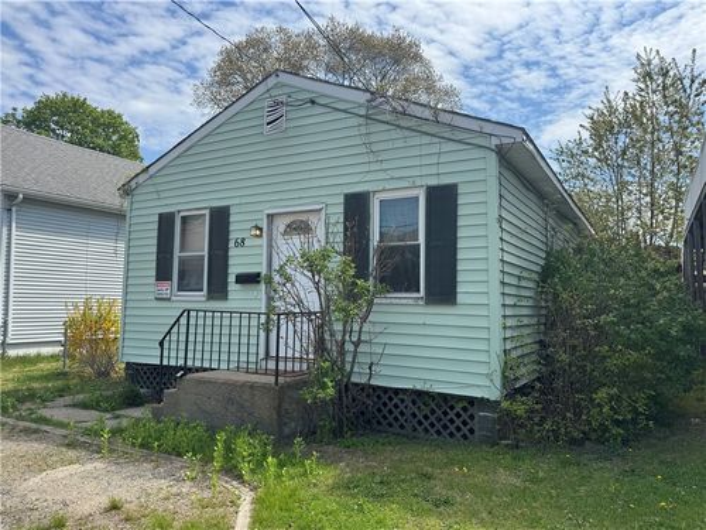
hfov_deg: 71.6
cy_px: 265
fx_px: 489
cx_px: 353
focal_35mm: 24
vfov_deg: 56.8
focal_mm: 6.76
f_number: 1.78
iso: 80
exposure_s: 1/4049
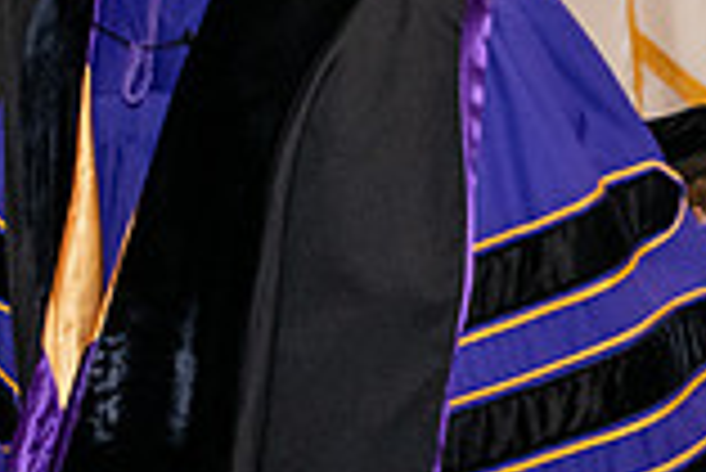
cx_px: 967
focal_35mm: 258
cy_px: 11
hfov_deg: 7.9
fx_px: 5064
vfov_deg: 5.3
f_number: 5
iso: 2500
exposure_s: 1/200
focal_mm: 70
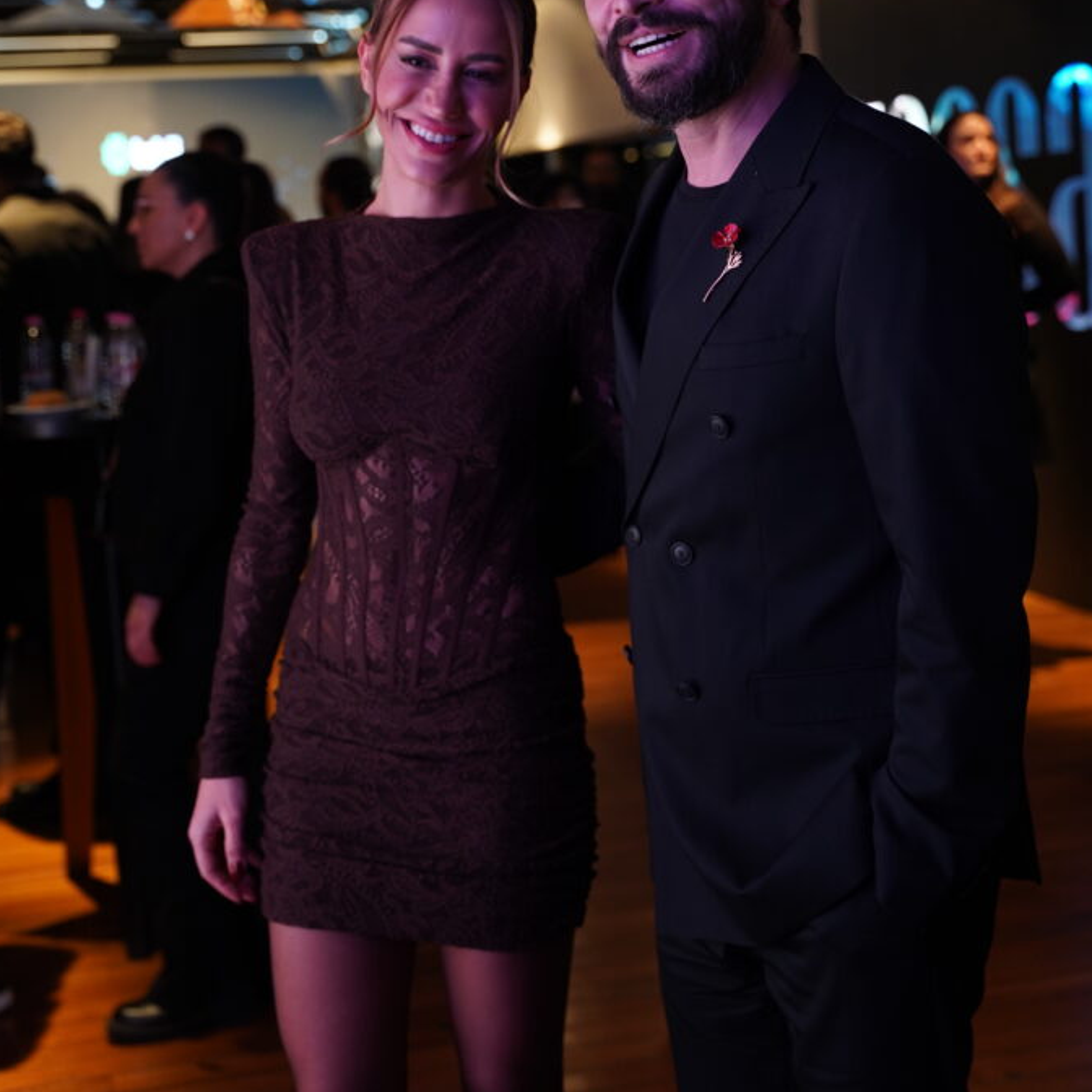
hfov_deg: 29.9
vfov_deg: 29.6
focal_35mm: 57
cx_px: 545
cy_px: 330
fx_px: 2048
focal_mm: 44.3
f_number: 3.2
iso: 1600
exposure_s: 1/80
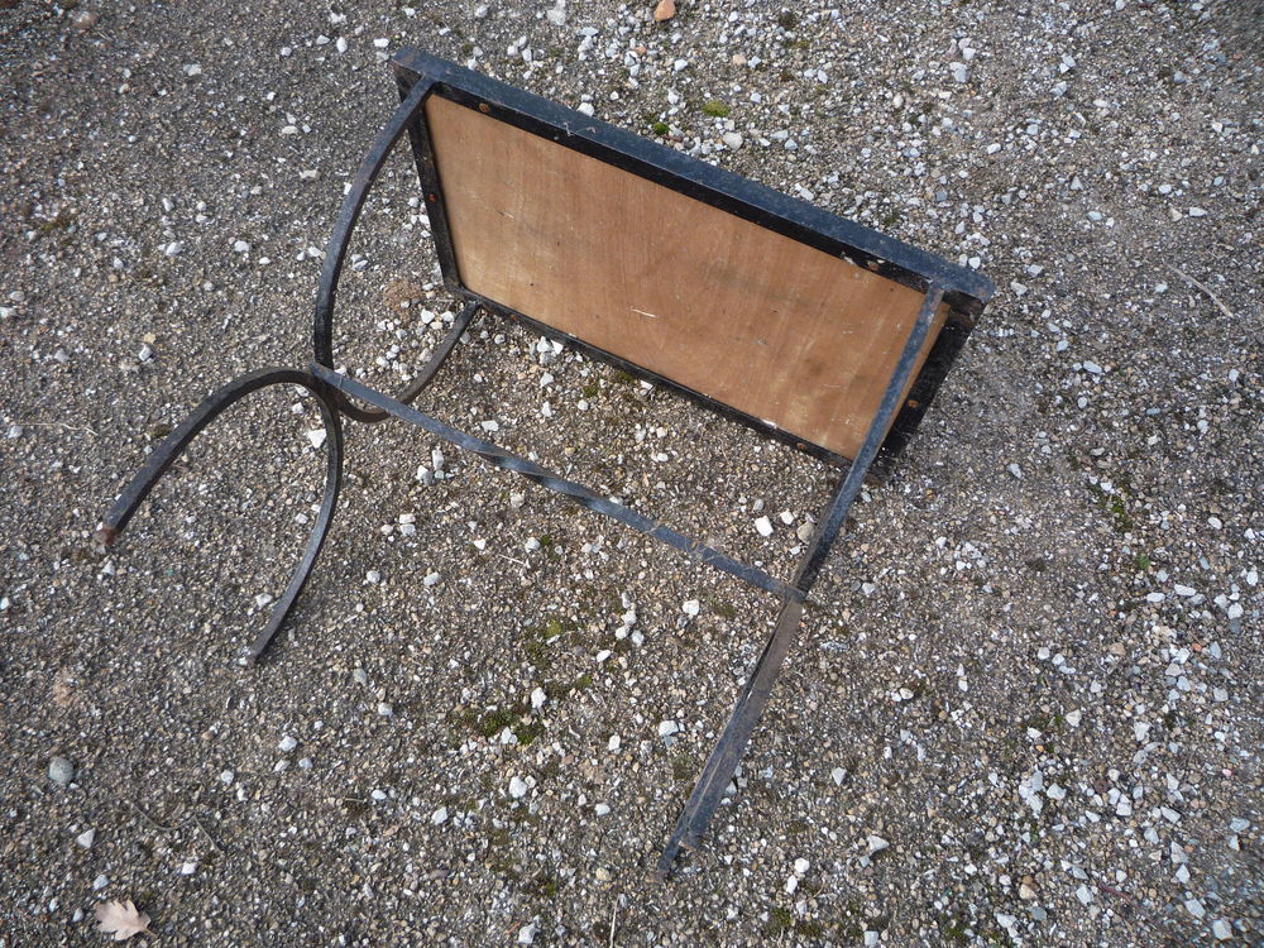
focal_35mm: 30
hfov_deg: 60.0
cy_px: 474
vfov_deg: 46.8
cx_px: 632
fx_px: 1095
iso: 100
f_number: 4
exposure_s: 1/160
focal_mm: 5.2
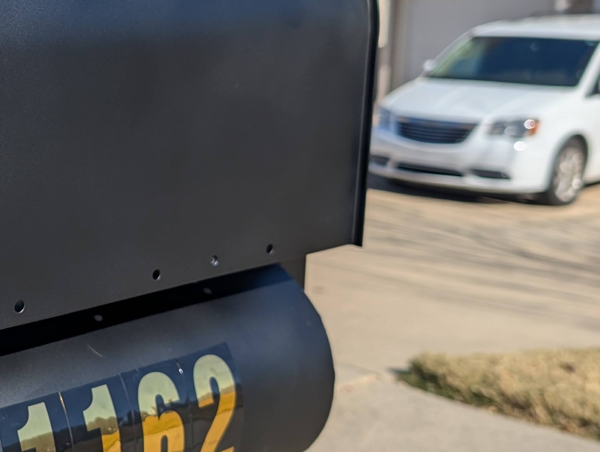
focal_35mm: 59
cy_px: 188
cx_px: 37
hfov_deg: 30.9
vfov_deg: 24.8
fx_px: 1024
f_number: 1.68
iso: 19
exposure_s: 1/1290
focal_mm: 6.9
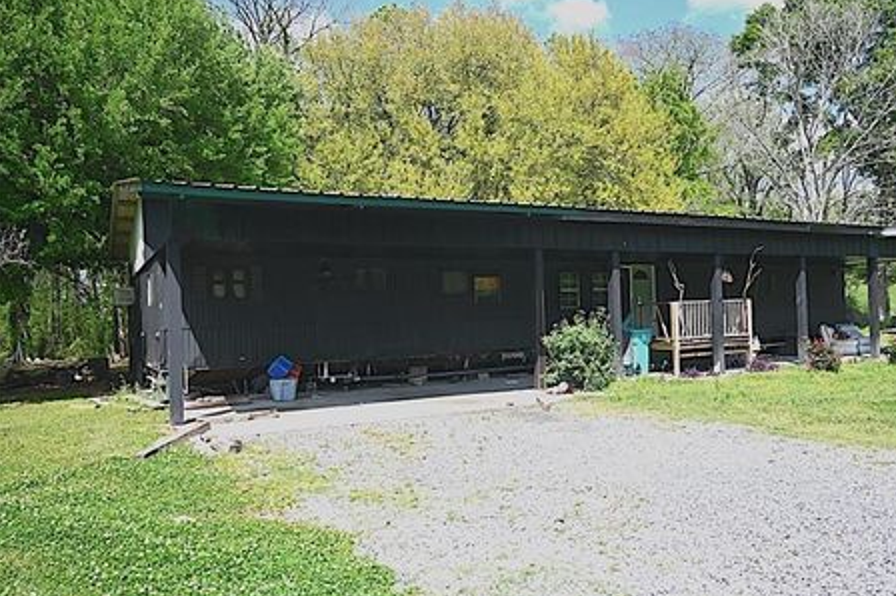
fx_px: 735
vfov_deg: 44.1
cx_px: 498
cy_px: 318
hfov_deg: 62.5
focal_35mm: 30
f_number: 9
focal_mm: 26.5
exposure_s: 1/320
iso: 250
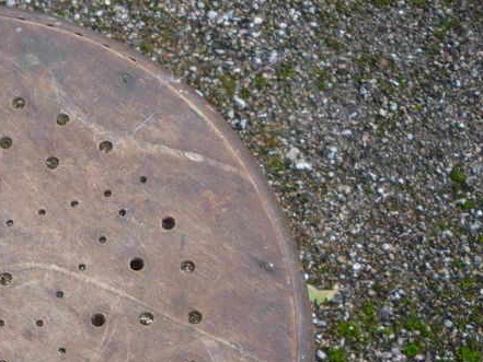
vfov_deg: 20.7
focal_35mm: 68
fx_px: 949
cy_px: 384
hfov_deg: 26.4
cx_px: -44
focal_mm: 5.2
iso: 100
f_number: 3.3
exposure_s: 1/100
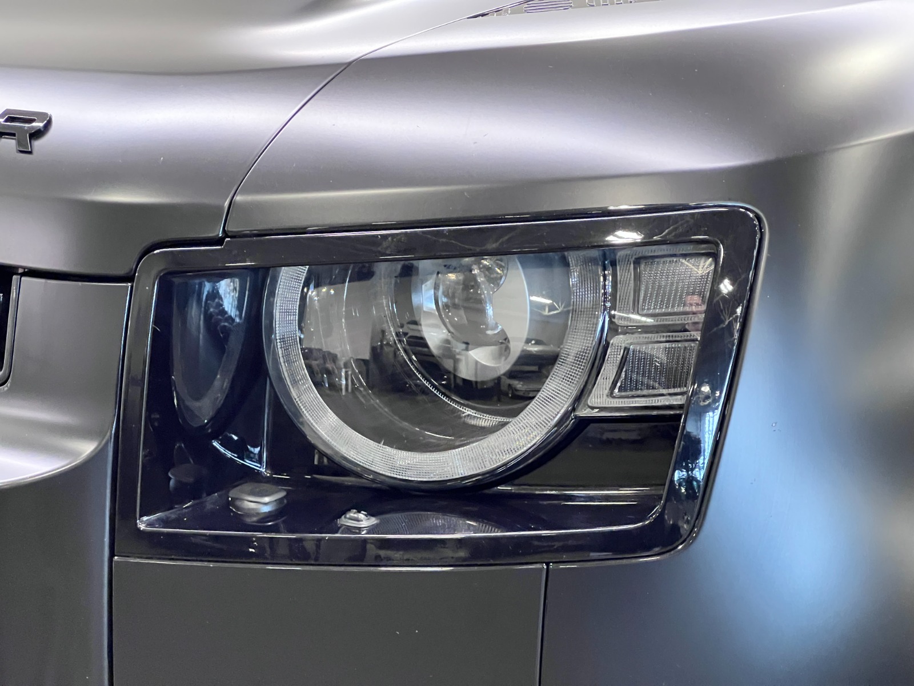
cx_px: 457
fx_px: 2033
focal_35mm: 77
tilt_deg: -12.6
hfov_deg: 25.3
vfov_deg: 19.1
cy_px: 343
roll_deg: +2.0
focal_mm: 9
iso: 640
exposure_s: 1/60
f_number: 2.8
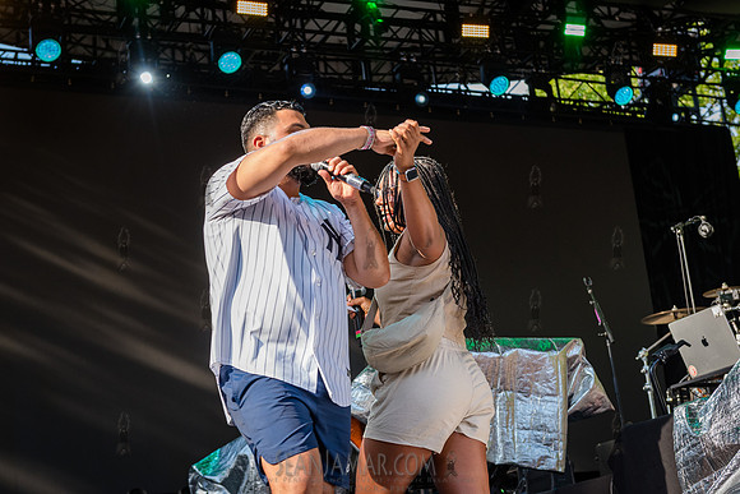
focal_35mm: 59
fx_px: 1216
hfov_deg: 33.8
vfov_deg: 23.0
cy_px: 233
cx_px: 353
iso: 500
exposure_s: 1/500
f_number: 4
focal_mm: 48
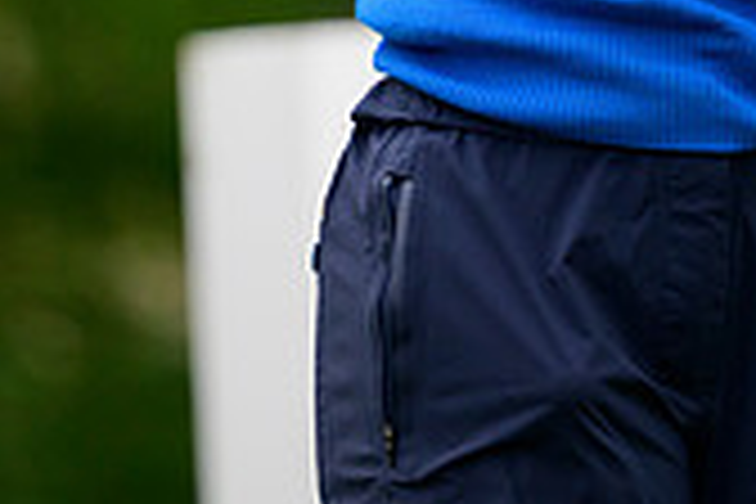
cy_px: -482
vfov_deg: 2.0
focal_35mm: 693
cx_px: 691
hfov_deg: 3.0
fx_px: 14552
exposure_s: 1/1600
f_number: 2.8
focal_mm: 170
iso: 1000
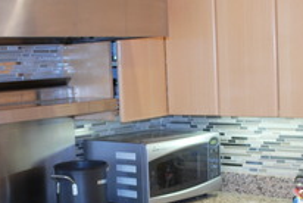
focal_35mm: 84
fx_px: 708
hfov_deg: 24.0
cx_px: 101
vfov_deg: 16.2
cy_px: 163
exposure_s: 1/20
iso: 200
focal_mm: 18
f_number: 3.5
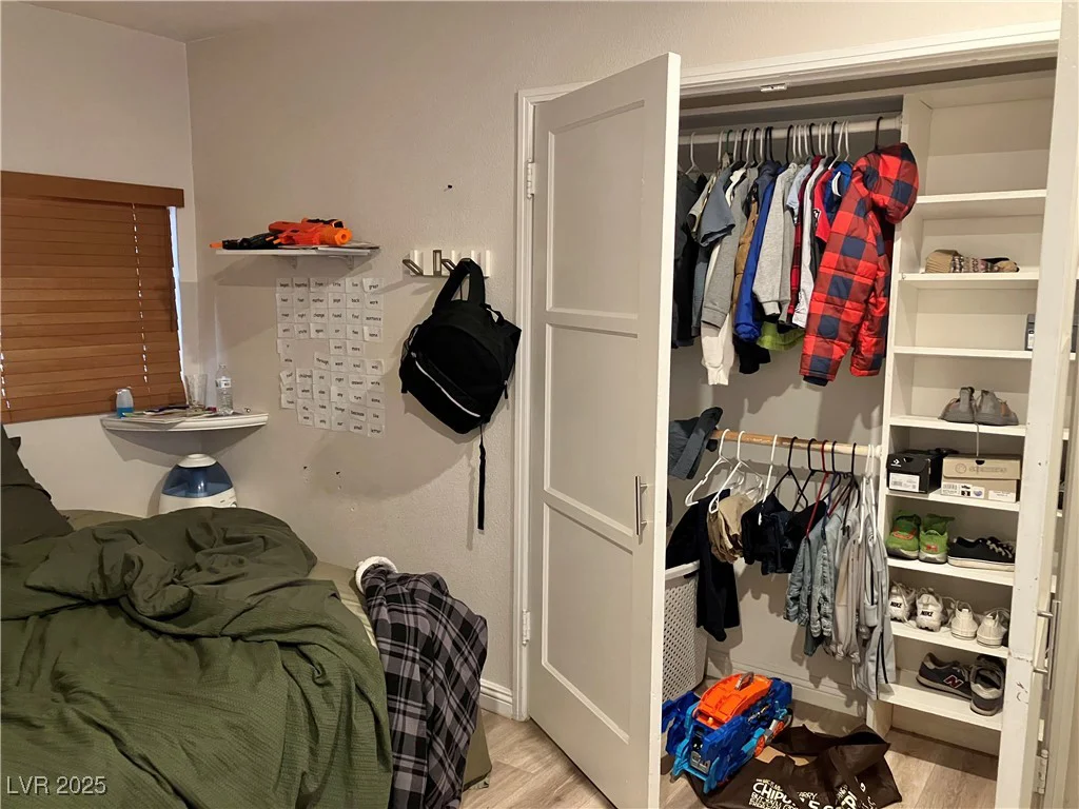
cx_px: 540
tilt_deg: -7.0
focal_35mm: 28
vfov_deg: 49.7
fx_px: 873
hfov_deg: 63.4
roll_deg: -0.4
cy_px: 404
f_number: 1.8
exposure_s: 1/30
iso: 400
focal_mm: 3.99
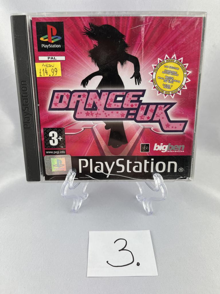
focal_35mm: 26
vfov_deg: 67.3
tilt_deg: -35.1
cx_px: 110
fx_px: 220
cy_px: 147
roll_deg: -2.3
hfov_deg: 53.1
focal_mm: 5.1
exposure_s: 1/345
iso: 50
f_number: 1.6
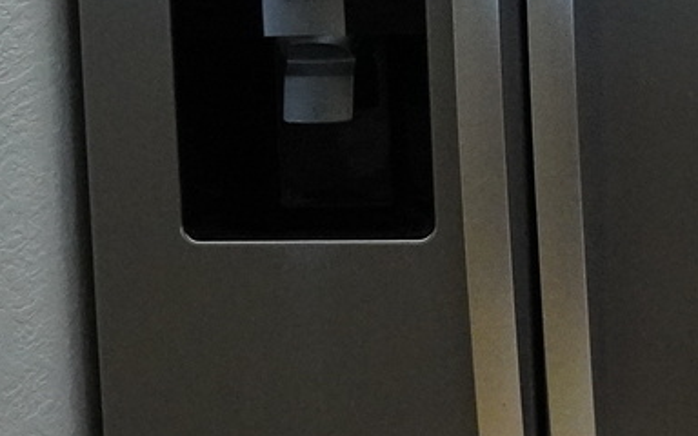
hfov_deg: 10.4
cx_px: 1334
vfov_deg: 7.0
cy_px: 116
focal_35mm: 187
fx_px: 3560
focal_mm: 29
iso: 6400
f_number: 2.8
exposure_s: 1/640
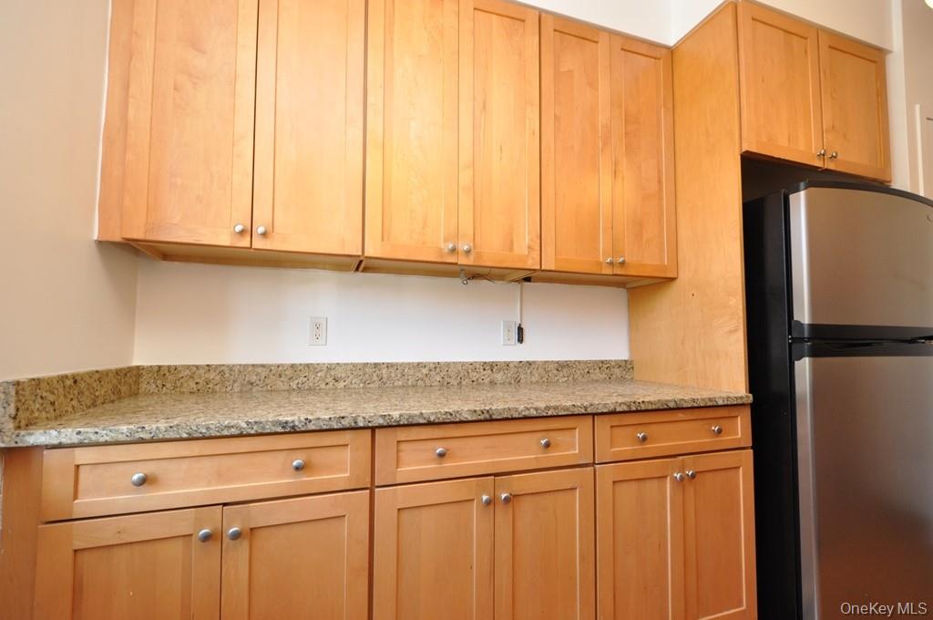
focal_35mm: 15
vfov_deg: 77.2
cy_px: 310
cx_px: 466
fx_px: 388
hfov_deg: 100.5
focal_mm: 10
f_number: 4
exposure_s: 1/60
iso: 640
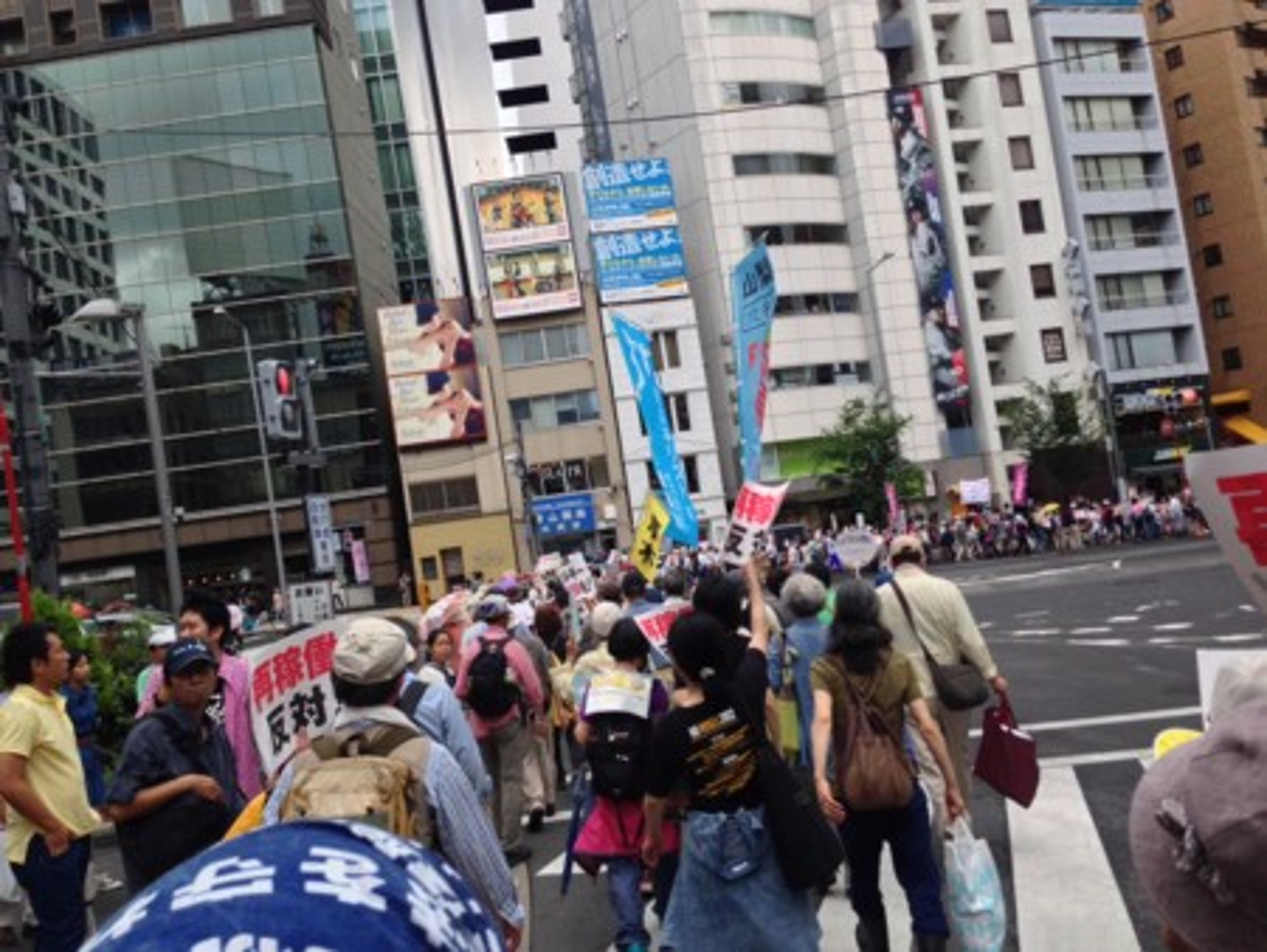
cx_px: 634
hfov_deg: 55.3
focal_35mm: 33
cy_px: 476
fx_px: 1208
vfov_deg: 43.0
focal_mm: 4.12
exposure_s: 1/602
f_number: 2.4
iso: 50
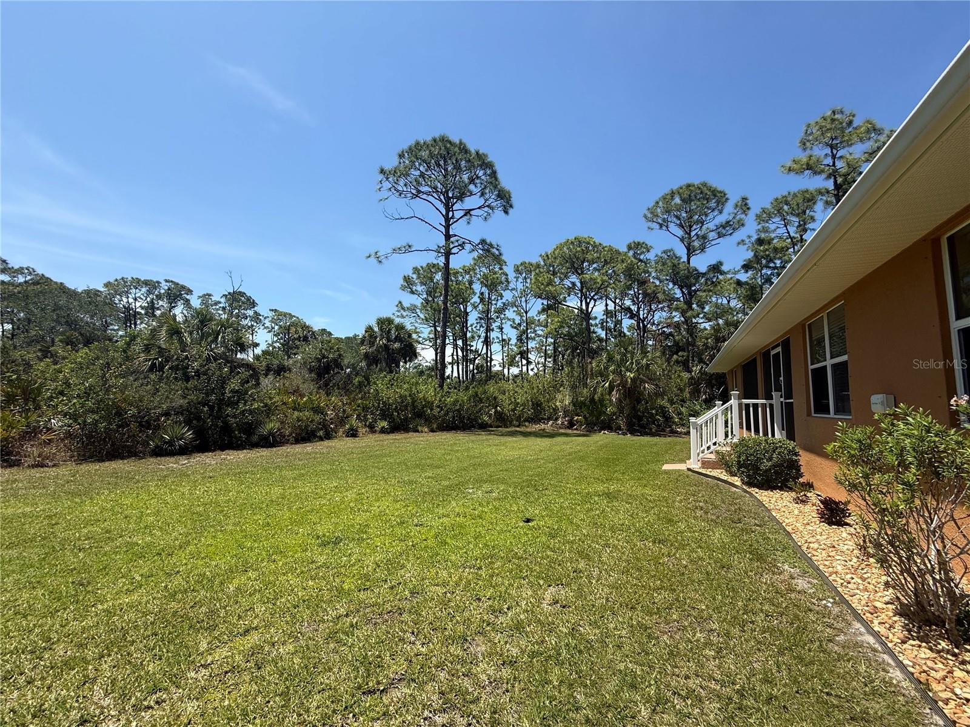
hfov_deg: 102.1
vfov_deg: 85.7
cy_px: 364
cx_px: 485
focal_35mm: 14
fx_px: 392
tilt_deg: +7.2
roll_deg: -1.8
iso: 50
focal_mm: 2.22
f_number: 2.2
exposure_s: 1/1901
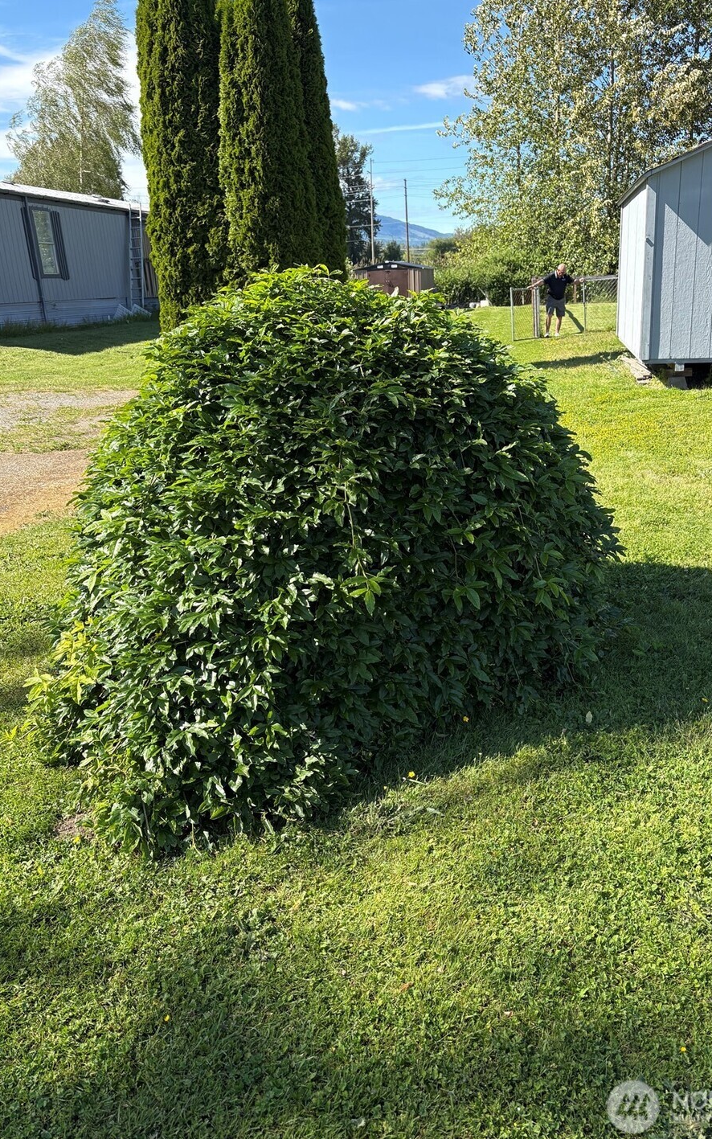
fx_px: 869
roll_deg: +1.6
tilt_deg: -18.2
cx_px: 419
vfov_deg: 66.5
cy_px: 565
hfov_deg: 44.4
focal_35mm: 28
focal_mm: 5.96
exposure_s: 1/1175
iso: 64
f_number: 1.6
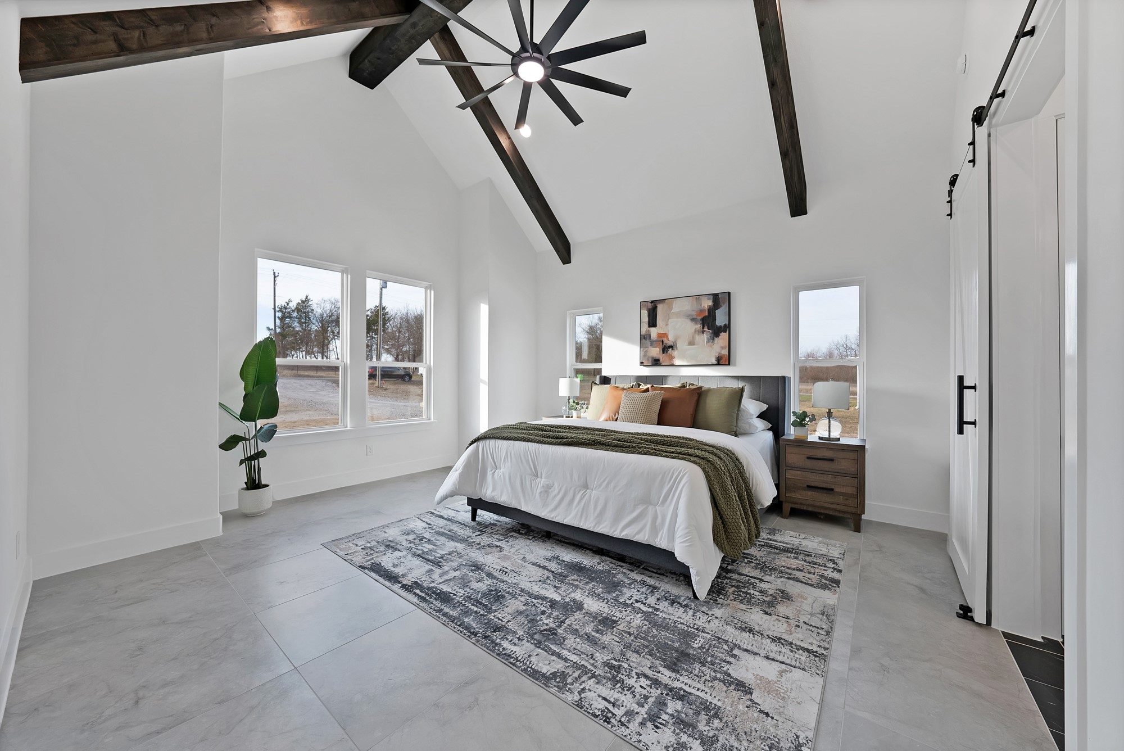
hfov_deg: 112.6
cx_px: 562
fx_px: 375
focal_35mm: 12
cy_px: 376
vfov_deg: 90.1
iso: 640
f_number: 9
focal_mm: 12
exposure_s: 1/15
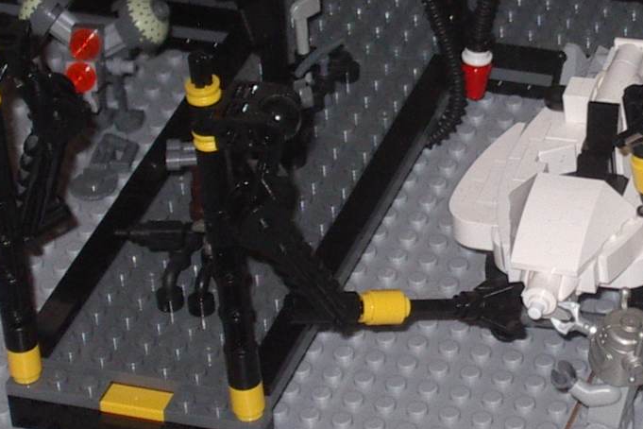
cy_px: 128
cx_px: 627
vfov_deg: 6.4
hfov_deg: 9.5
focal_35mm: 215
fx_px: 3840
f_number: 4.2
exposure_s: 1/80
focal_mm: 13.3
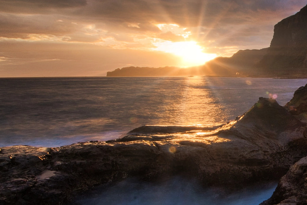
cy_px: 129
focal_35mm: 41
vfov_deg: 32.5
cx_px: 330
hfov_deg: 39.6
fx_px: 350
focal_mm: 12
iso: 79
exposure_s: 4
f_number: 24
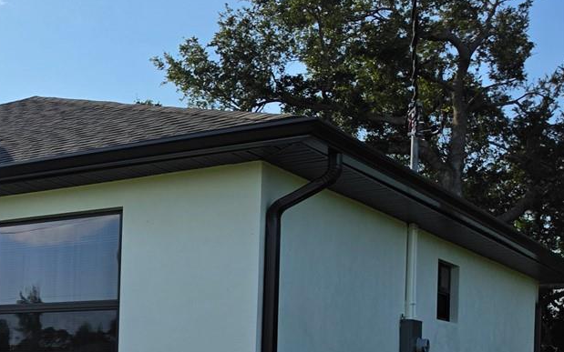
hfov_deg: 27.4
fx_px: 968
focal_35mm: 63
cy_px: 380
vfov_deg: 19.8
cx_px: -159
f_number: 1.4
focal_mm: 6.5
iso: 32
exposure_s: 1/7939
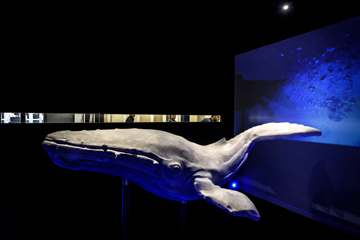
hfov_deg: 81.2
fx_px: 210
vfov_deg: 59.5
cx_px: 180
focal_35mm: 21
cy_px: 120
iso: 1600
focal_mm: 21
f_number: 9
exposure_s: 1/50
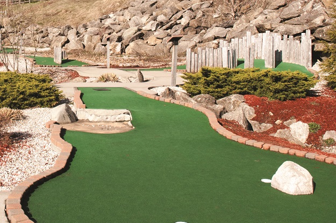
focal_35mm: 52
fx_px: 485
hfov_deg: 36.6
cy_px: 32
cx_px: 56
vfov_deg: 25.3
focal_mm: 18
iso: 200
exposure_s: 1/500
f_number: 9
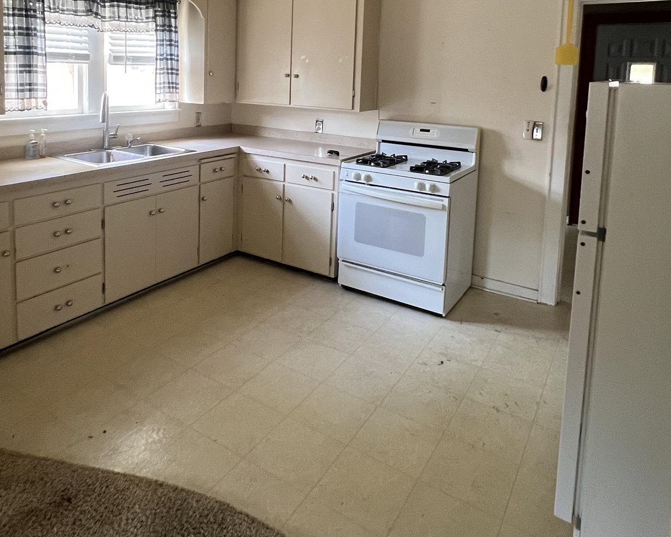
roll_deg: -1.5
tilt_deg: -5.1
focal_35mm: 24
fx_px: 477
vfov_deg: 55.3
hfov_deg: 70.0
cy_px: 119
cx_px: 294
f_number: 1.8
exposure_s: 1/80
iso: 250
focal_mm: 1.57
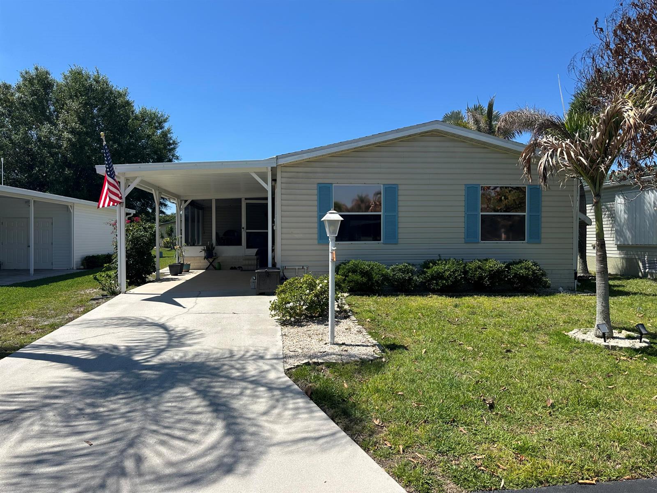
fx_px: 456
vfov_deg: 56.8
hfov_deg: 71.6
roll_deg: +0.0
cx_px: 328
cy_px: 246
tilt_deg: -0.2
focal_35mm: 24
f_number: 1.78
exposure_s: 1/5000
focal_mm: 6.86
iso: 80
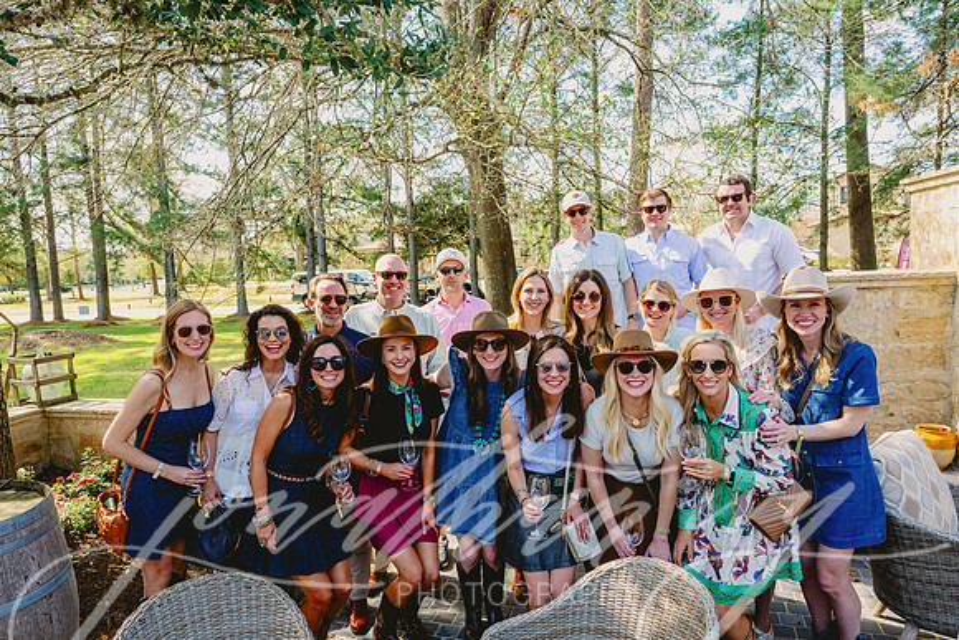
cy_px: 320
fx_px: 639
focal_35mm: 24
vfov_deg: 53.2
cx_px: 480
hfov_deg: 73.7
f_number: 7.1
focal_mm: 24
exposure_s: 1/250
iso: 640
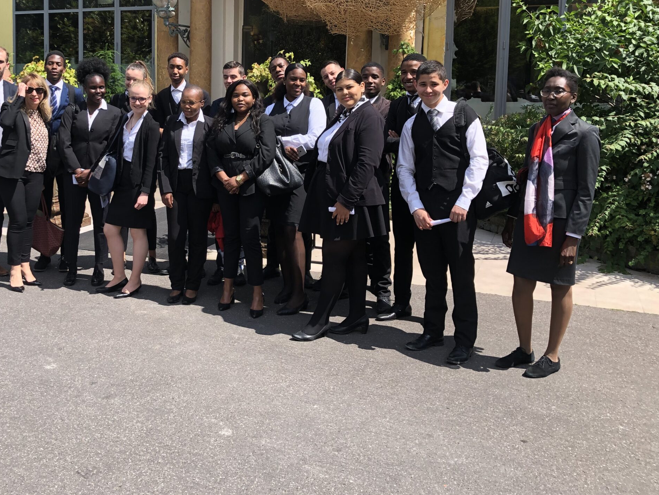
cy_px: 174
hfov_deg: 48.3
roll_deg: -0.9
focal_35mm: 38
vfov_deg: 37.4
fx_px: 724
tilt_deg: -5.9
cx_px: 231
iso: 20
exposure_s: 1/827
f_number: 1.8
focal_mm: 3.99
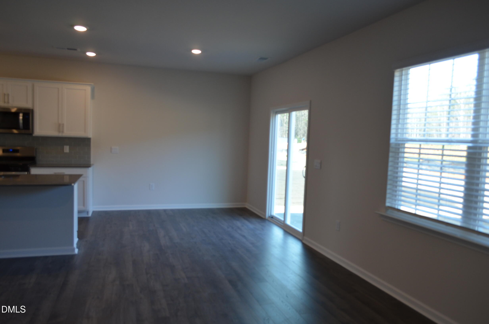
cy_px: 162
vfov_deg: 47.7
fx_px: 366
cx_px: 244
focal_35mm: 27
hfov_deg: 67.5
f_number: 5
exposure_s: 1/100
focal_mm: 18
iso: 400
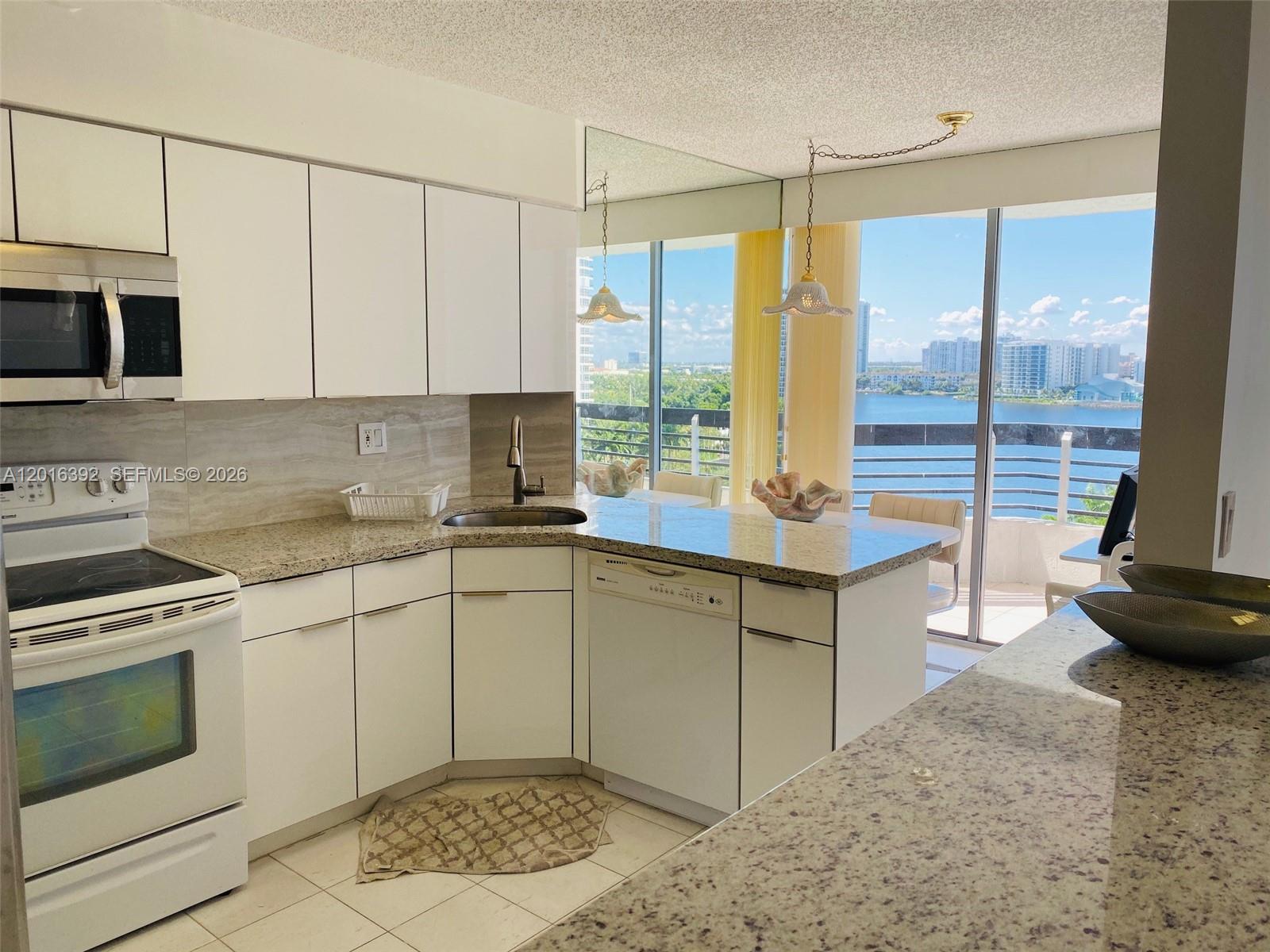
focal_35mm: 26
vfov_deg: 53.1
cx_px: 635
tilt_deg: -6.8
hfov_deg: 67.3
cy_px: 476
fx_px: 954
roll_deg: -0.3
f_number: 1.8
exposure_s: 1/255
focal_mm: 4.25
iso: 32
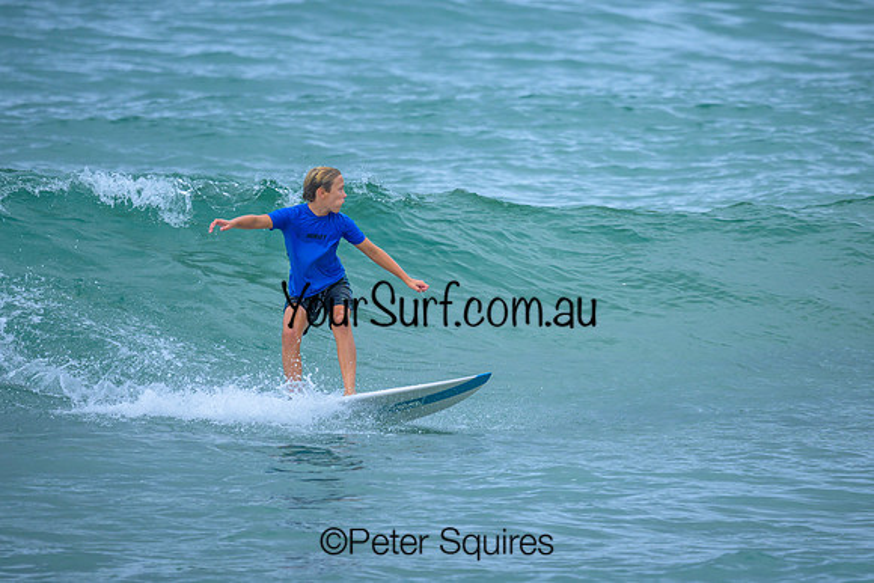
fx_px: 26693
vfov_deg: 1.3
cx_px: 460
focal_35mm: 1099
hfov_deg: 1.9
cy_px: 242
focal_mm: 800
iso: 400
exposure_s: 1/2000
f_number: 6.3
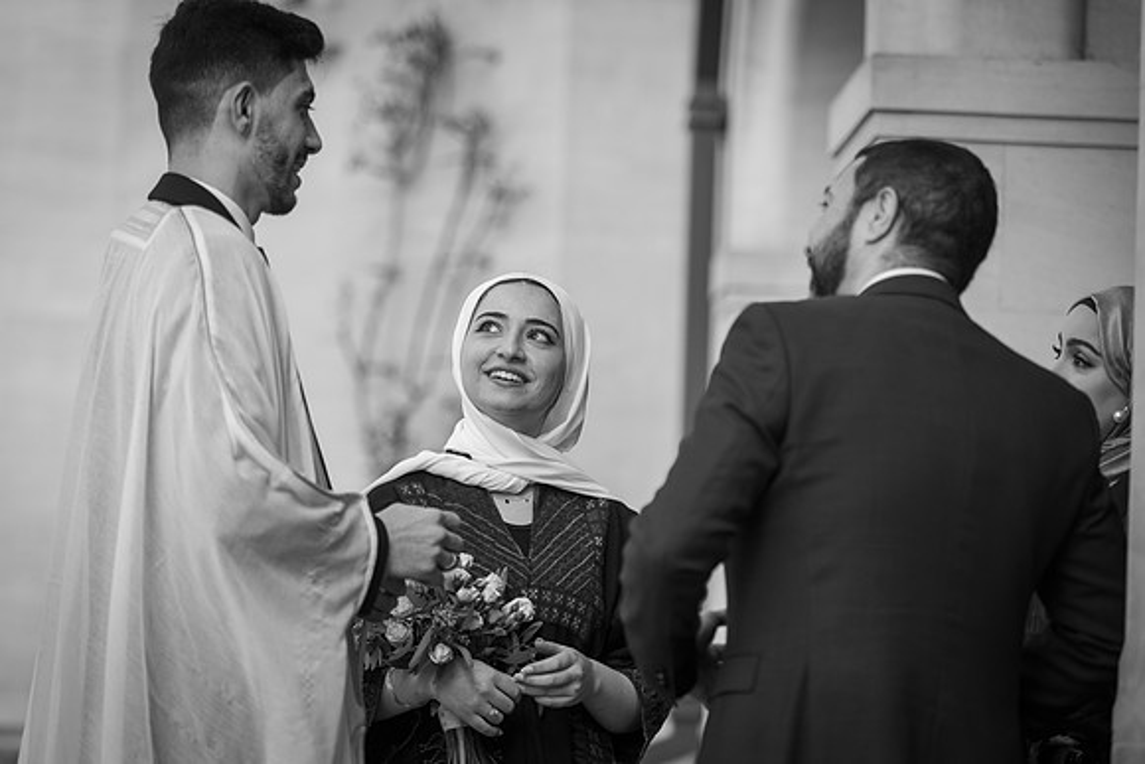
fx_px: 4454
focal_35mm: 140
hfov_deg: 14.7
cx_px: 572
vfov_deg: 9.8
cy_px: 382
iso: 100
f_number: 2.8
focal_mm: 140
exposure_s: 1/400
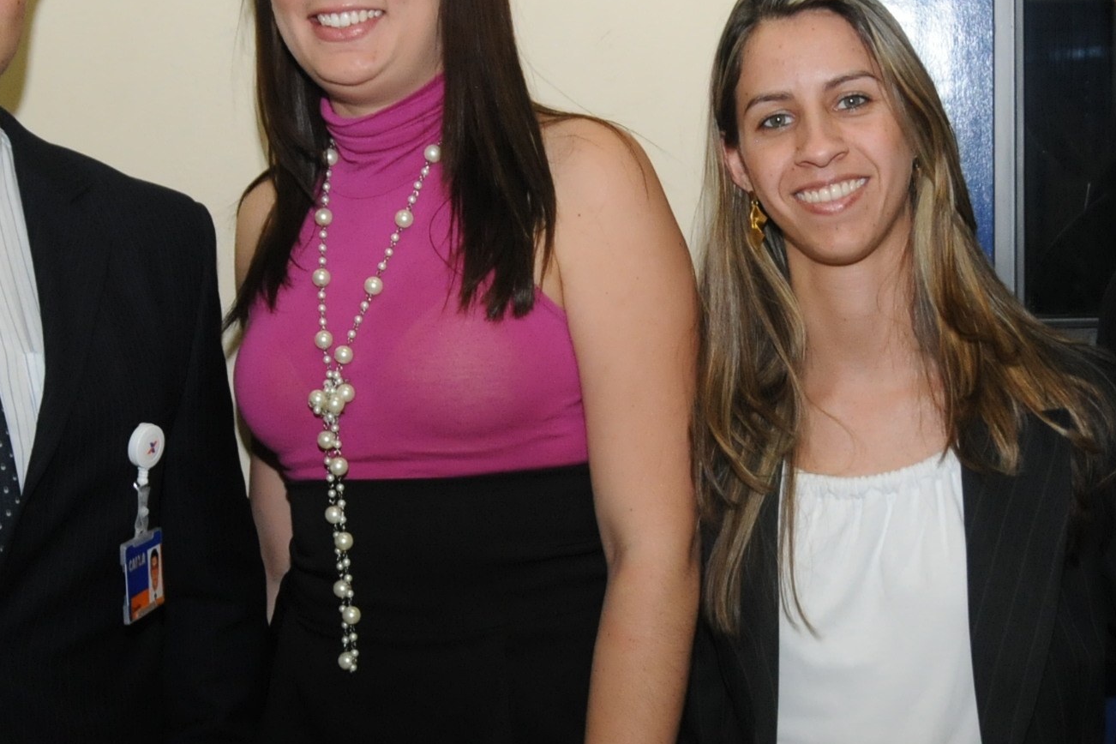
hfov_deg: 27.3
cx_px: 597
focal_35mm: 74
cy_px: 362
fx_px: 2294
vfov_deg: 18.4
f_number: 3.5
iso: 1000
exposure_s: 1/250
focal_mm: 20
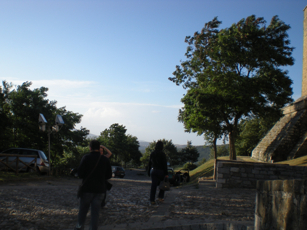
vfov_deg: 32.8
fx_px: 390
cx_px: 130
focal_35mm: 44
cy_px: 133
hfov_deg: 42.8
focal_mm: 6.3
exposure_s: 1/376
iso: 64
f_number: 4.6
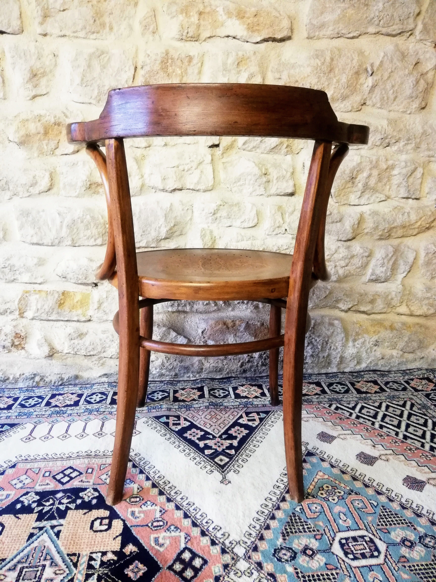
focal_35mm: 27
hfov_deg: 51.4
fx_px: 453
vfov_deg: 65.3
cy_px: 291
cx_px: 218
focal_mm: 3.81
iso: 500
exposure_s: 1/25
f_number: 2.2
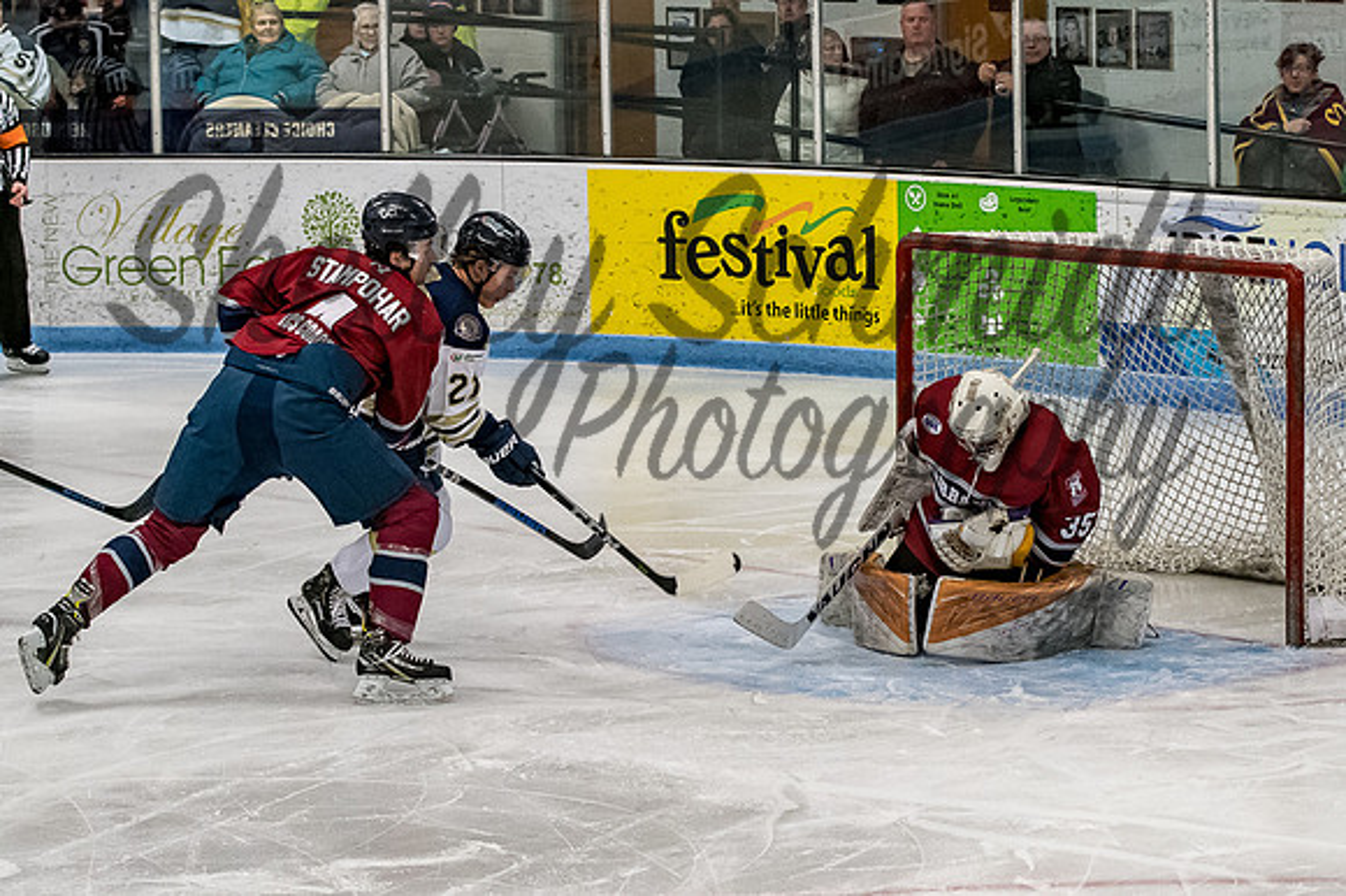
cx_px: 899
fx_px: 5242
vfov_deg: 9.8
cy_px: 391
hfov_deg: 14.6
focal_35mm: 140
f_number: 4
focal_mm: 70
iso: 2800
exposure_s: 1/800
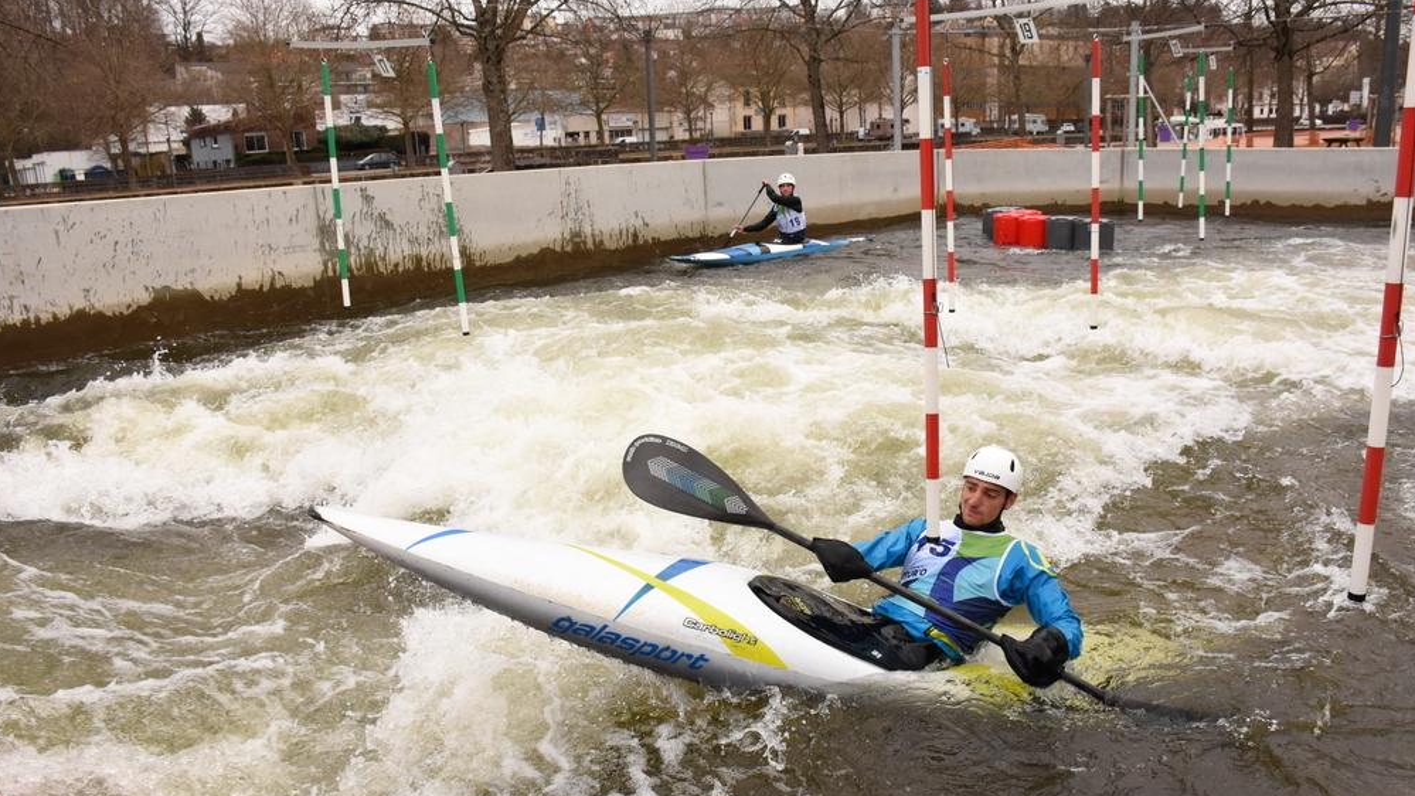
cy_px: 433
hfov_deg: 66.1
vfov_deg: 40.2
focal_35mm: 29
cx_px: 717
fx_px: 1088
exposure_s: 1/640
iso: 800
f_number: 6.3
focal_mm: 18
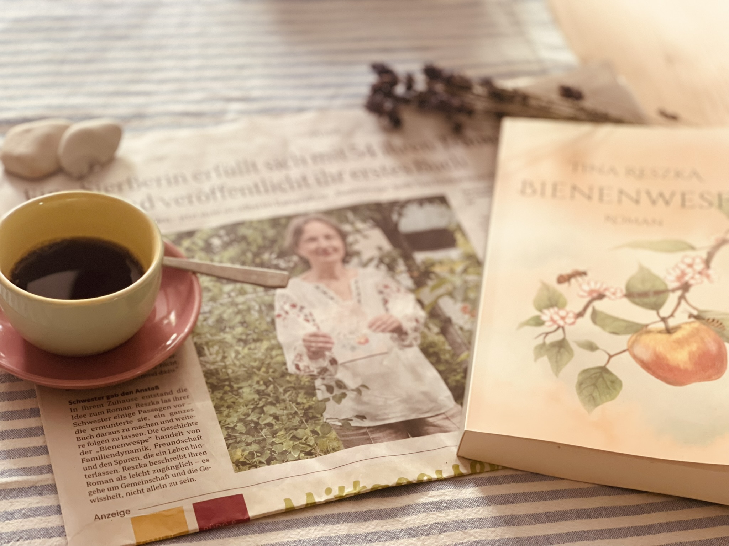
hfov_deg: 30.3
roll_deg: -7.7
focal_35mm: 64
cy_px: 273
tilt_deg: -44.2
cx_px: 364
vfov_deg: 22.9
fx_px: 1348
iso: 400
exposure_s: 1/26
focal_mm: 7.5
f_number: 2.2
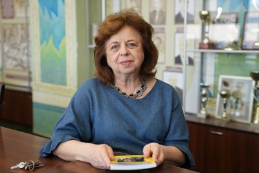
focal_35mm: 59
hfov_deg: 33.9
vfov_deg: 23.0
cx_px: 130
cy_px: 86
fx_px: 425
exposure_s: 1/100
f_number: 2.8
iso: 250
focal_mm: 59
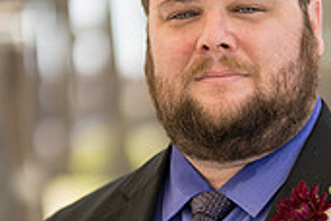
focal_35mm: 224
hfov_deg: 9.2
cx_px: 236
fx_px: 2059
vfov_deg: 6.1
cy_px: 221
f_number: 1.8
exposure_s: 1/2000
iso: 320
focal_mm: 85
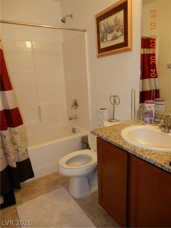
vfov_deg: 71.6
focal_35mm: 24
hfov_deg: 56.8
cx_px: 86
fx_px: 158
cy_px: 114
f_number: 3.4
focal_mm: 4.3
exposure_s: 1/30
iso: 200
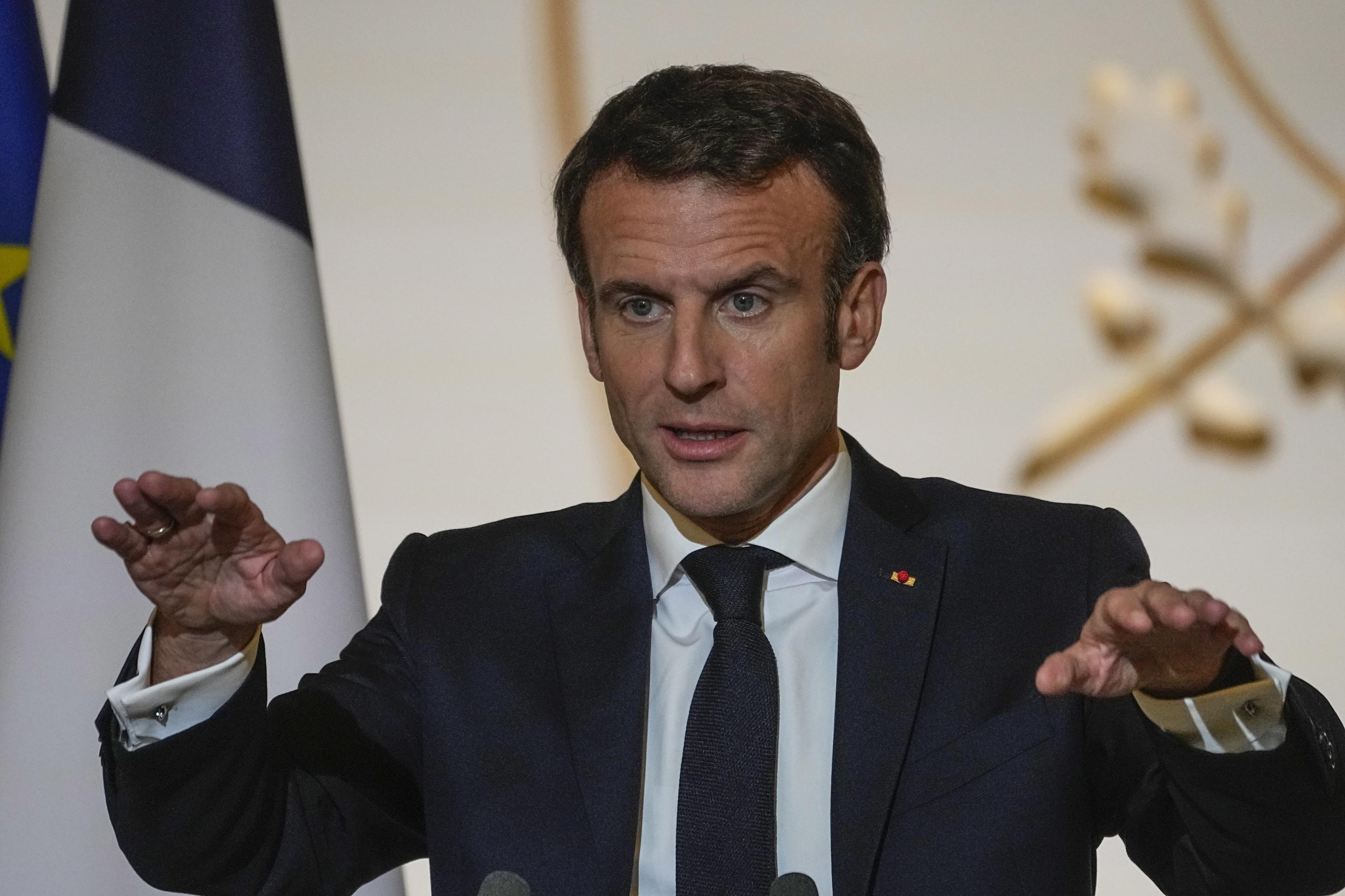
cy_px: 448
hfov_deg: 3.4
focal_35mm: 600
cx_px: 672
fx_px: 22415
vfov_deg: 2.3
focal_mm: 400
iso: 3200
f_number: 5.6
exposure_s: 1/500
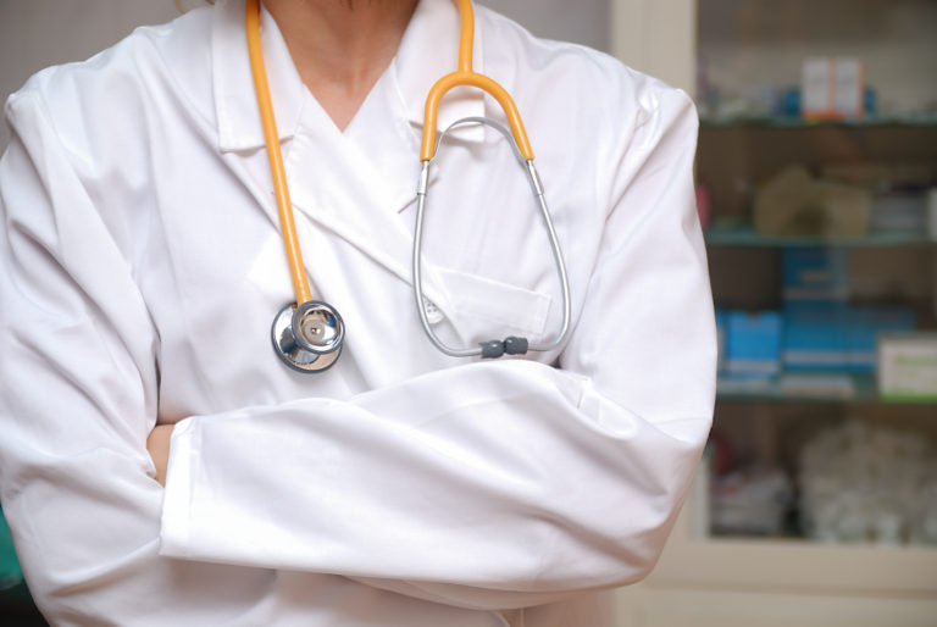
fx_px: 1954
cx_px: 468
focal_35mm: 75
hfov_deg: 27.0
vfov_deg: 18.2
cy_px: 314
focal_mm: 50
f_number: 2.8
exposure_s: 1/80
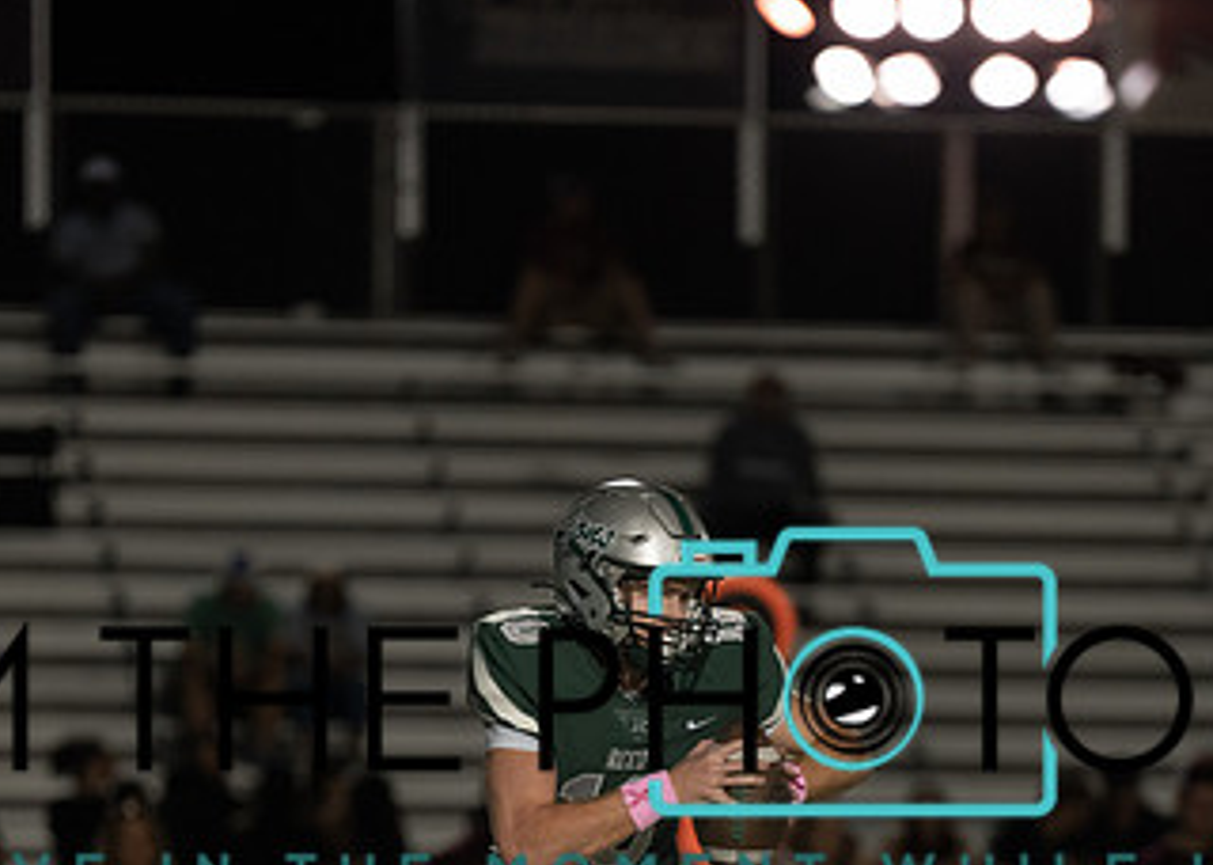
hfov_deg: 4.3
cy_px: 858
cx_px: 765
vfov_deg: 3.1
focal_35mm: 467
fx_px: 16075
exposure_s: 1/1000
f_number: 2.8
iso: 1000
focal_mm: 200
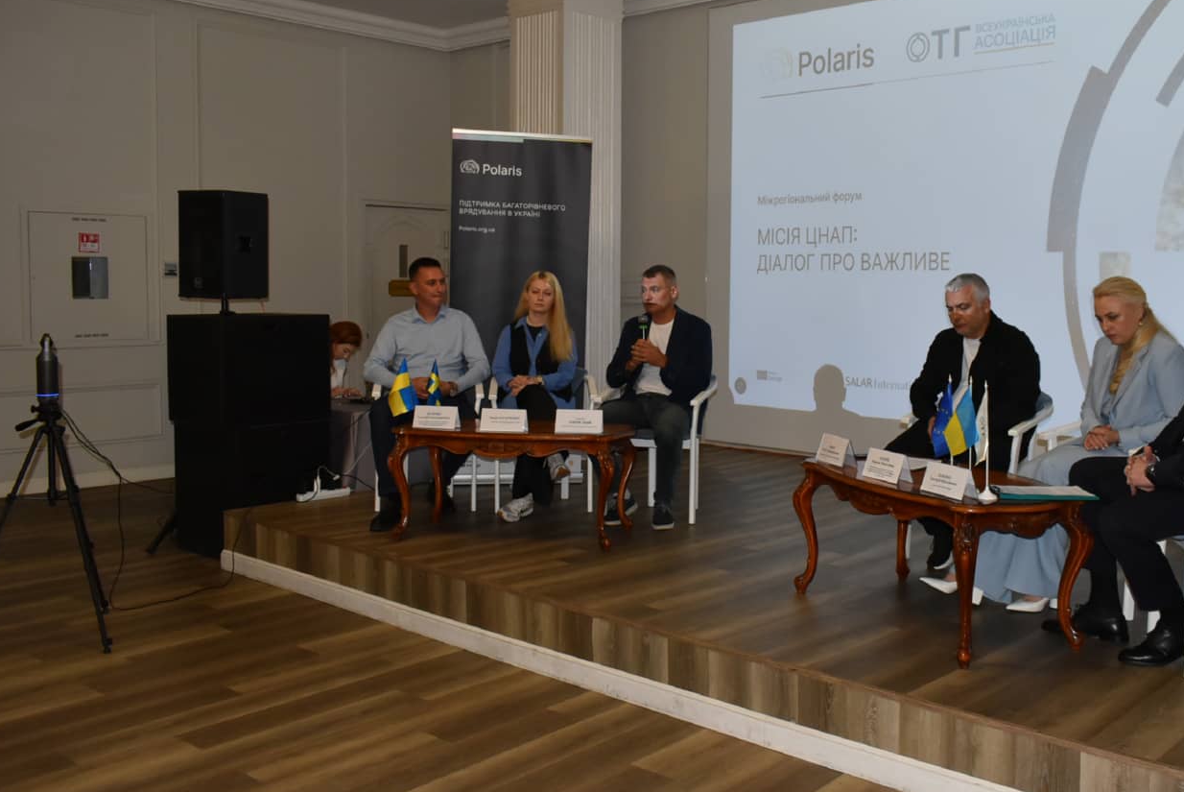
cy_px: 346
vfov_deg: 37.9
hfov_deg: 54.0
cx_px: 711
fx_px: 1152
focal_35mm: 35
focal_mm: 18
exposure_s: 1/100
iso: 800
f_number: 5
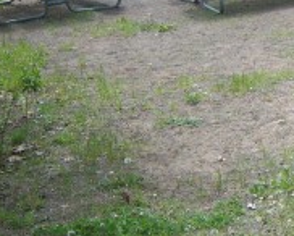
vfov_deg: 15.3
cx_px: 376
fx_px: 862
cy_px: 12
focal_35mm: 99
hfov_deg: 18.1
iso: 80
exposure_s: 1/500
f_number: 2.8
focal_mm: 7.5
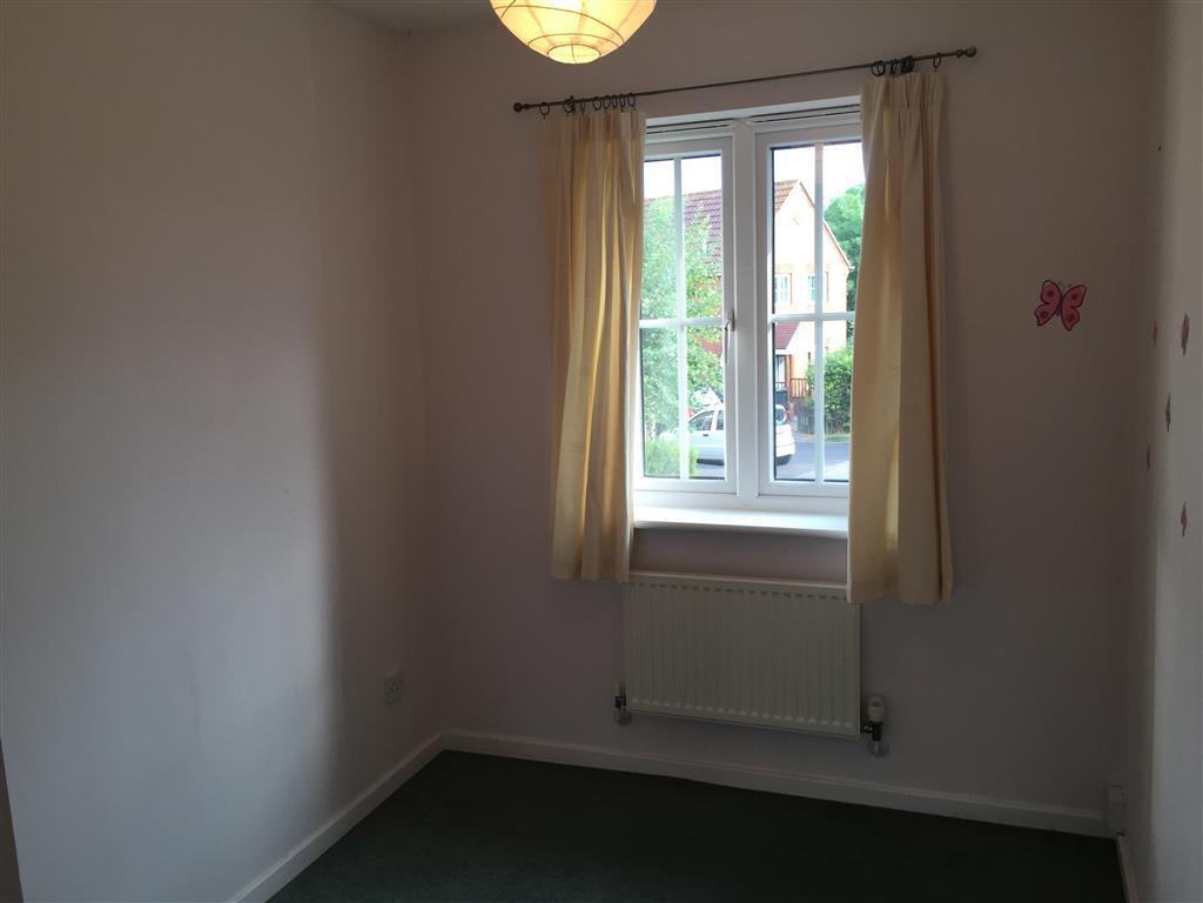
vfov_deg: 48.2
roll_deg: +1.8
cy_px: 452
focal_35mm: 29
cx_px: 602
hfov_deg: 61.7
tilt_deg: -8.9
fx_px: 1008
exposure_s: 1/100
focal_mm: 4.15
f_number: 2.2
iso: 40
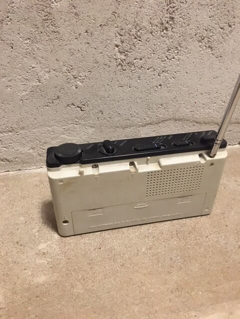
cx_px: 120
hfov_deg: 48.2
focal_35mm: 29
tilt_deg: -35.2
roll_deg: +0.1
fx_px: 268
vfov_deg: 61.7
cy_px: 160
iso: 320
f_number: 2.2
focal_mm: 4.15
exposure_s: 1/17
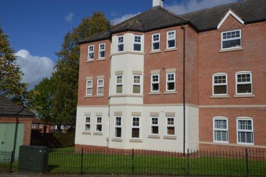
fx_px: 266
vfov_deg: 36.8
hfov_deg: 53.1
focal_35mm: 36
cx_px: 133
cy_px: 88
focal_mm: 24
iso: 100
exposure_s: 1/50
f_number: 25
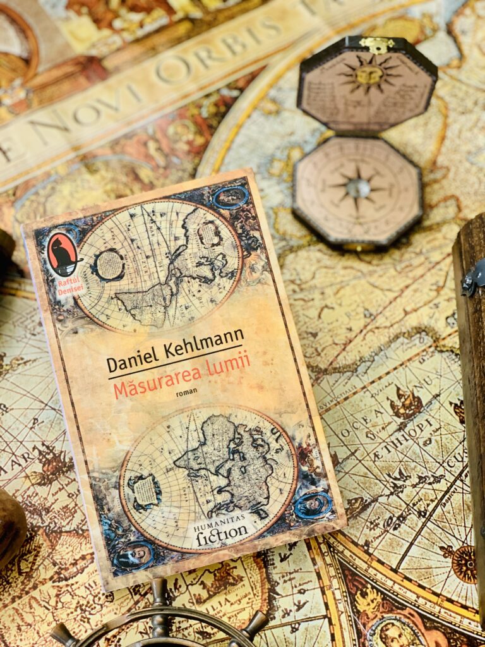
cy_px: 324
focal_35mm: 52
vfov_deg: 36.8
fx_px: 971
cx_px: 242
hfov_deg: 28.0
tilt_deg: -60.9
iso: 125
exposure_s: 1/114
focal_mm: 6
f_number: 2.4
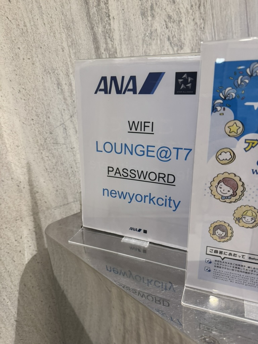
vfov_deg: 71.6
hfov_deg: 56.8
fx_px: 239
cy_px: 172
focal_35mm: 24
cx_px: 129
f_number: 1.78
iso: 400
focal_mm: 6.76
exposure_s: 1/60
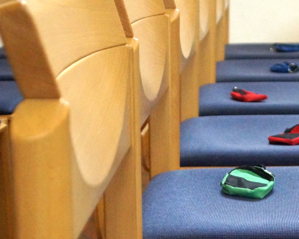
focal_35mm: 100
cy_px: 231
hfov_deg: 18.9
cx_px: 256
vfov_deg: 15.2
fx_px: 885
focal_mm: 28
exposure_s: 1/100
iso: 3200
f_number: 4
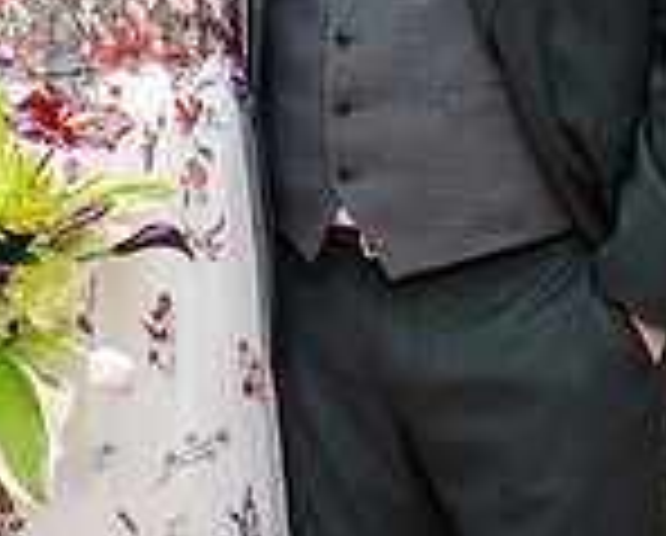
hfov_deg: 13.7
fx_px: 2765
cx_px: 256
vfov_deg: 10.7
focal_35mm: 140
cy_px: -246
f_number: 3.2
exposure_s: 1/320
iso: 500
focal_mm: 35
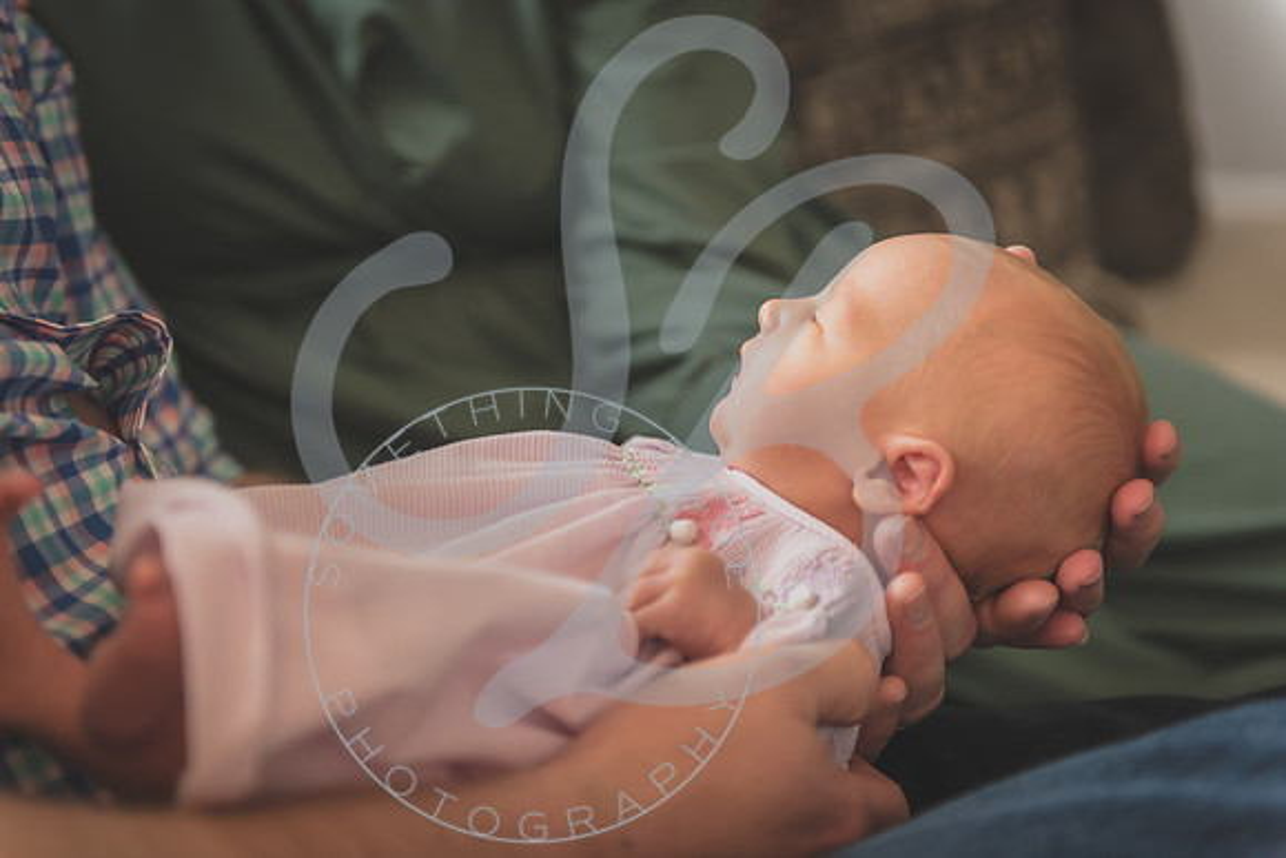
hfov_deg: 28.8
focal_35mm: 70
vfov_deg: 19.5
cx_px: 643
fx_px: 2501
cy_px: 429
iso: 320
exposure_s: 1/125
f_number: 2.8
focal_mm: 70
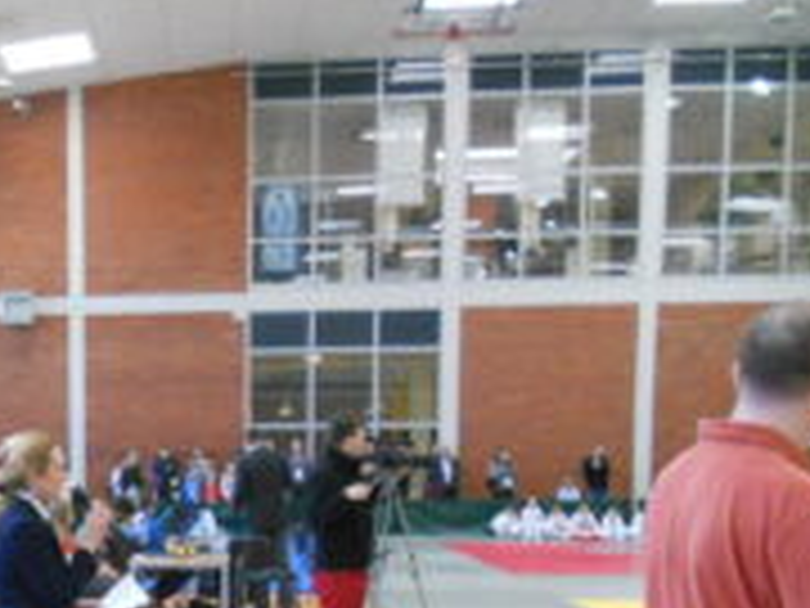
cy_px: 617
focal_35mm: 60
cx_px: 14
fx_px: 1404
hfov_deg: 30.1
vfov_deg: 23.3
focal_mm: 4.9
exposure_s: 1/50
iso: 400
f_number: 3.2
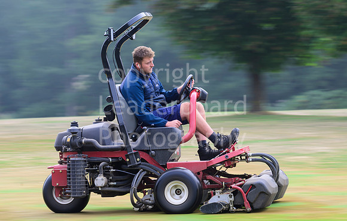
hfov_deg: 9.0
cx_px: 138
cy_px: 122
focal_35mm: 232
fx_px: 2208
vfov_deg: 5.7
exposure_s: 1/15
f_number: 10
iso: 64
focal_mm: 190
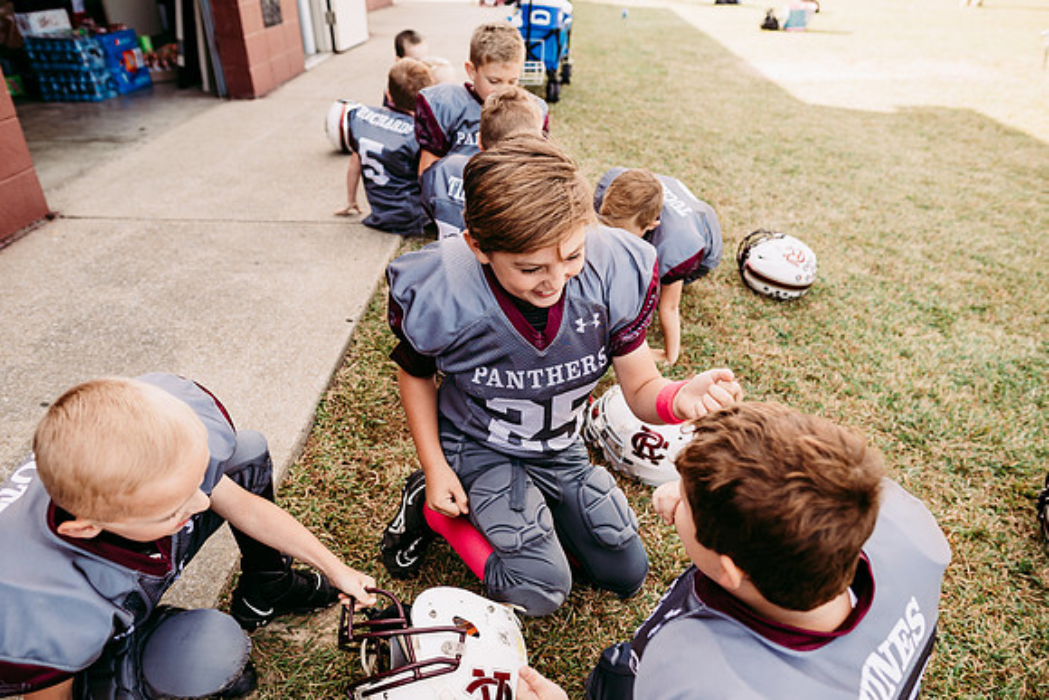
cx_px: 524
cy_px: 350
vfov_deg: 53.2
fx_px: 699
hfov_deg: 73.7
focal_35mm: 24
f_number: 3.5
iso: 160
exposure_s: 1/400
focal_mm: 24
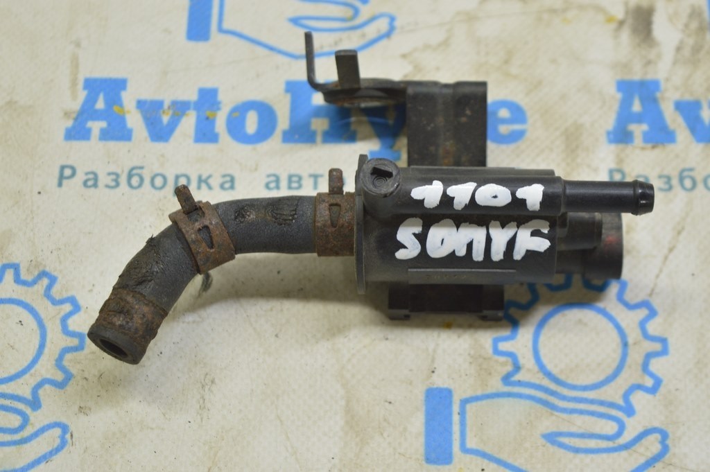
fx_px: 1478
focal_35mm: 75
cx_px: 355
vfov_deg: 18.2
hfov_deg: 27.0
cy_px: 236
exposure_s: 1/20
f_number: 5.6
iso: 400
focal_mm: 50
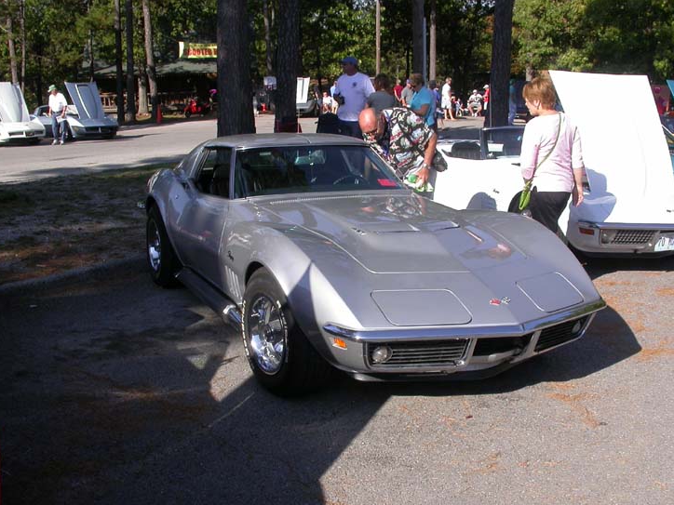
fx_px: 818
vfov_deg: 34.3
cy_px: 263
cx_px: 347
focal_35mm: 42
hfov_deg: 44.8
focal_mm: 7.85
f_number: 6.7
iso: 100
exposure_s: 1/299
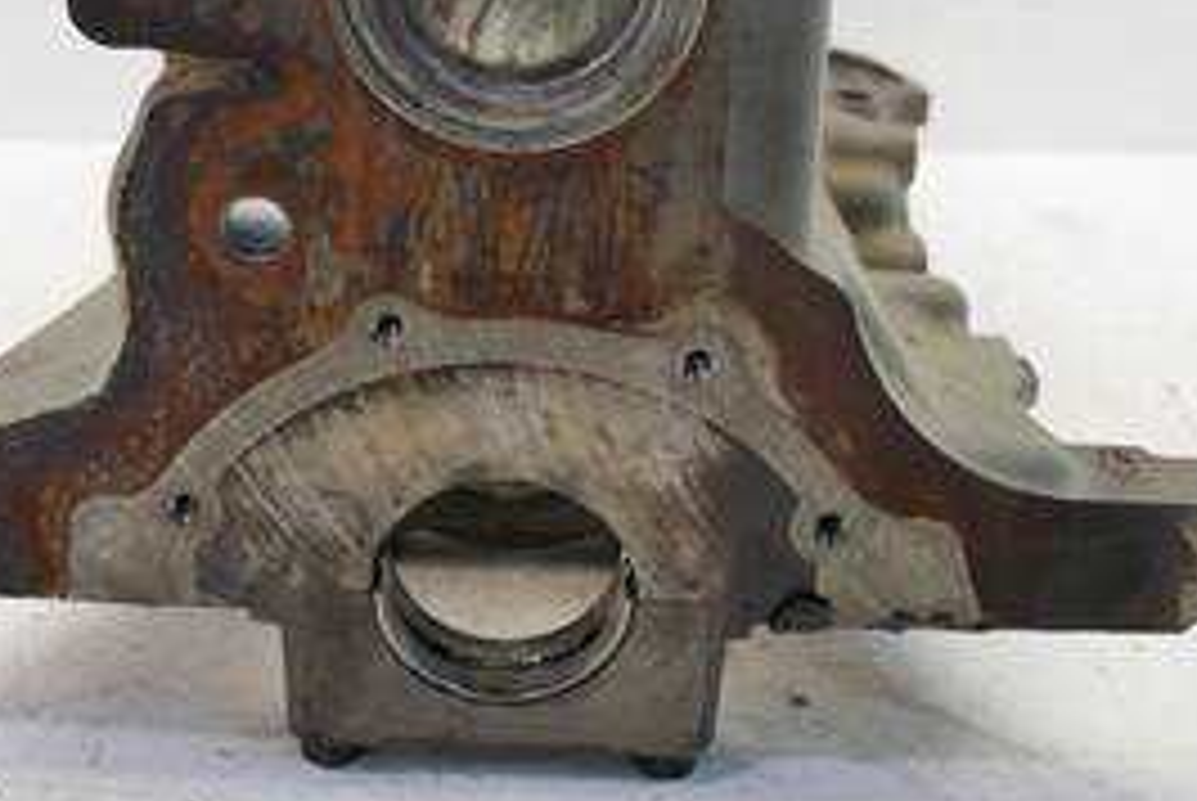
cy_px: 108
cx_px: 477
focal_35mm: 45
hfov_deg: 43.3
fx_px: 1498
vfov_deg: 29.0
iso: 500
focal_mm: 12
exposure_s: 1/60
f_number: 3.5
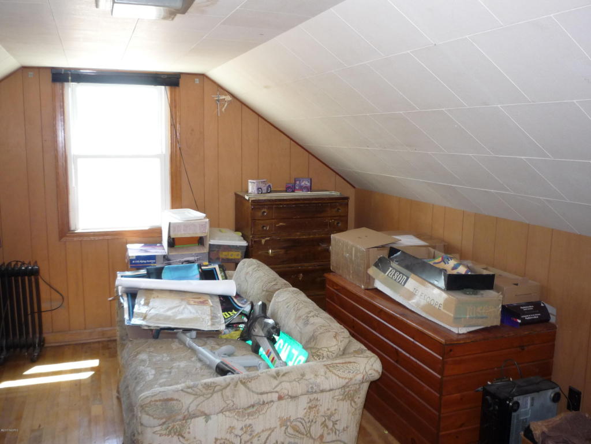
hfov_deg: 56.8
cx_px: 296
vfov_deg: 44.2
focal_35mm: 32
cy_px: 222
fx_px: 546
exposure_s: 1/30
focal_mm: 5.2
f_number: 3.3
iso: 200
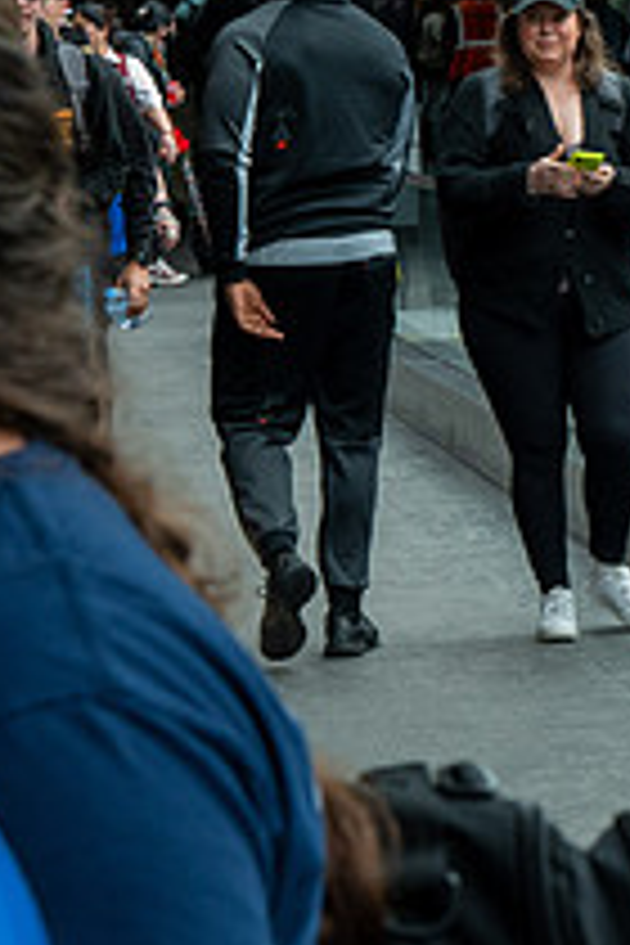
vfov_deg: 11.6
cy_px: 446
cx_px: 1242
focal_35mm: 177
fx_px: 4646
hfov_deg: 7.5
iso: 1800
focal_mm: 64
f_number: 11
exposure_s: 1/80
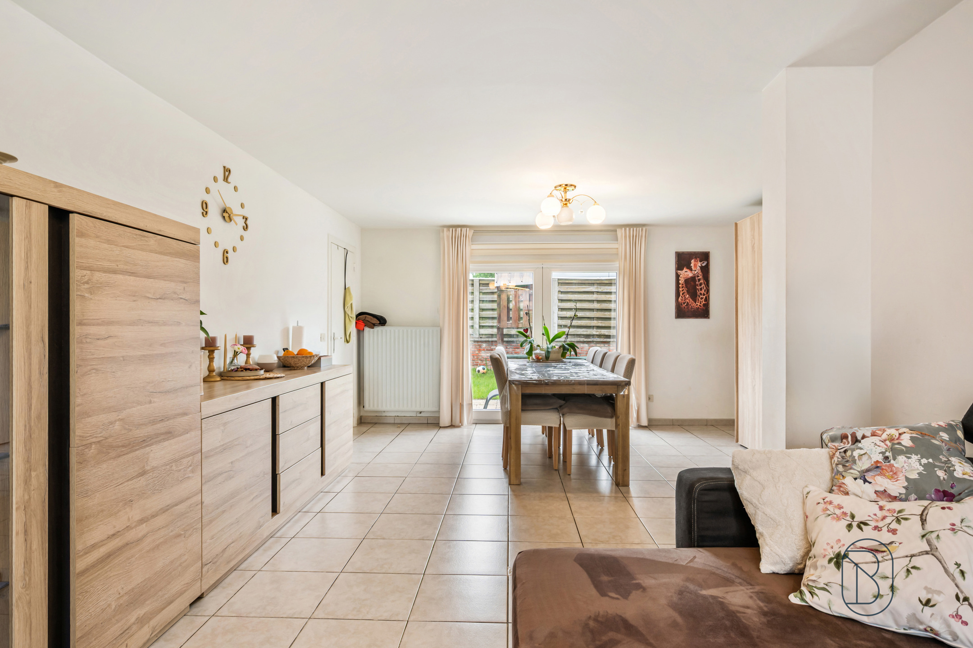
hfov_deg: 85.4
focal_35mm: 20
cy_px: 324
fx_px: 527
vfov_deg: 63.2
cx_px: 486
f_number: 11
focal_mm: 19.5
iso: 250
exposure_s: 1/2.5
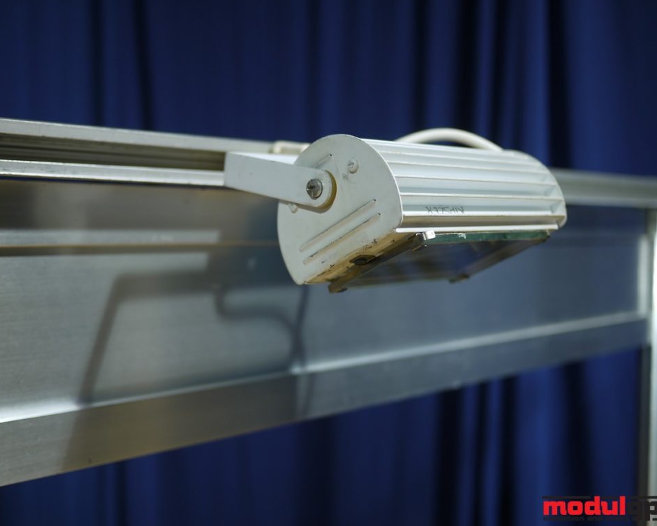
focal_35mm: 42
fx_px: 817
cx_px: 313
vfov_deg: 35.7
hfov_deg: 43.8
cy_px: 262
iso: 100
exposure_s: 1/80
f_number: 1.7
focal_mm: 20
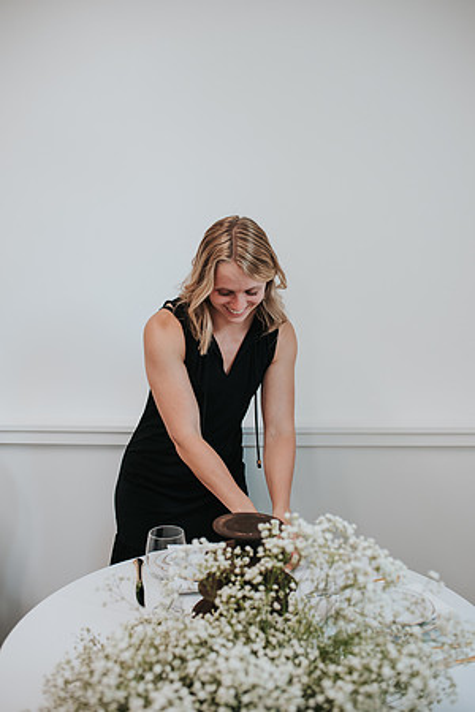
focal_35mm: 35
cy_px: 356
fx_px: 693
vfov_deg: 54.4
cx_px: 238
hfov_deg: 37.9
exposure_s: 1/250
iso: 500
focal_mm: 35
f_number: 3.2
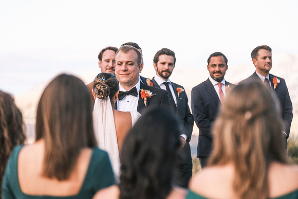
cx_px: 149
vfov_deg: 7.4
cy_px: 100
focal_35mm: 186
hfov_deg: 11.1
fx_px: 1540
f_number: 2.8
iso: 400
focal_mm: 124.3
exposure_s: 1/4700
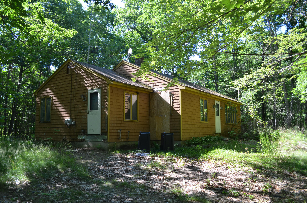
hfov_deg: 62.0
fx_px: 255
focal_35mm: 30
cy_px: 102
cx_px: 154
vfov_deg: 43.4
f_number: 5.6
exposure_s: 1/125
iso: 200
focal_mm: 20
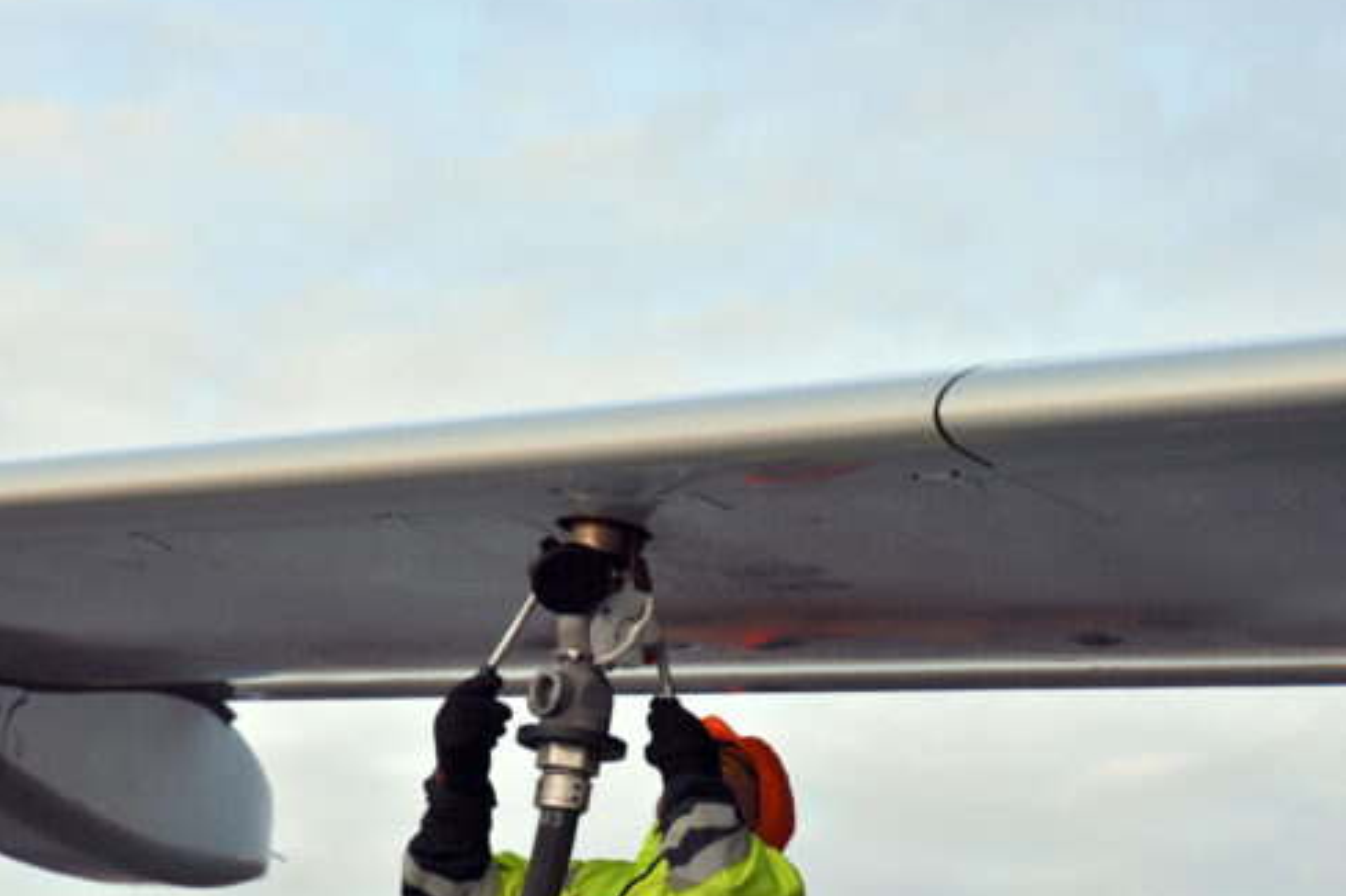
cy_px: 620
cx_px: 568
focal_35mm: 189
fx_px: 7064
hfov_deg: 10.9
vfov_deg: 7.3
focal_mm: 80
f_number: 6.3
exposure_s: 1/640
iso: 800
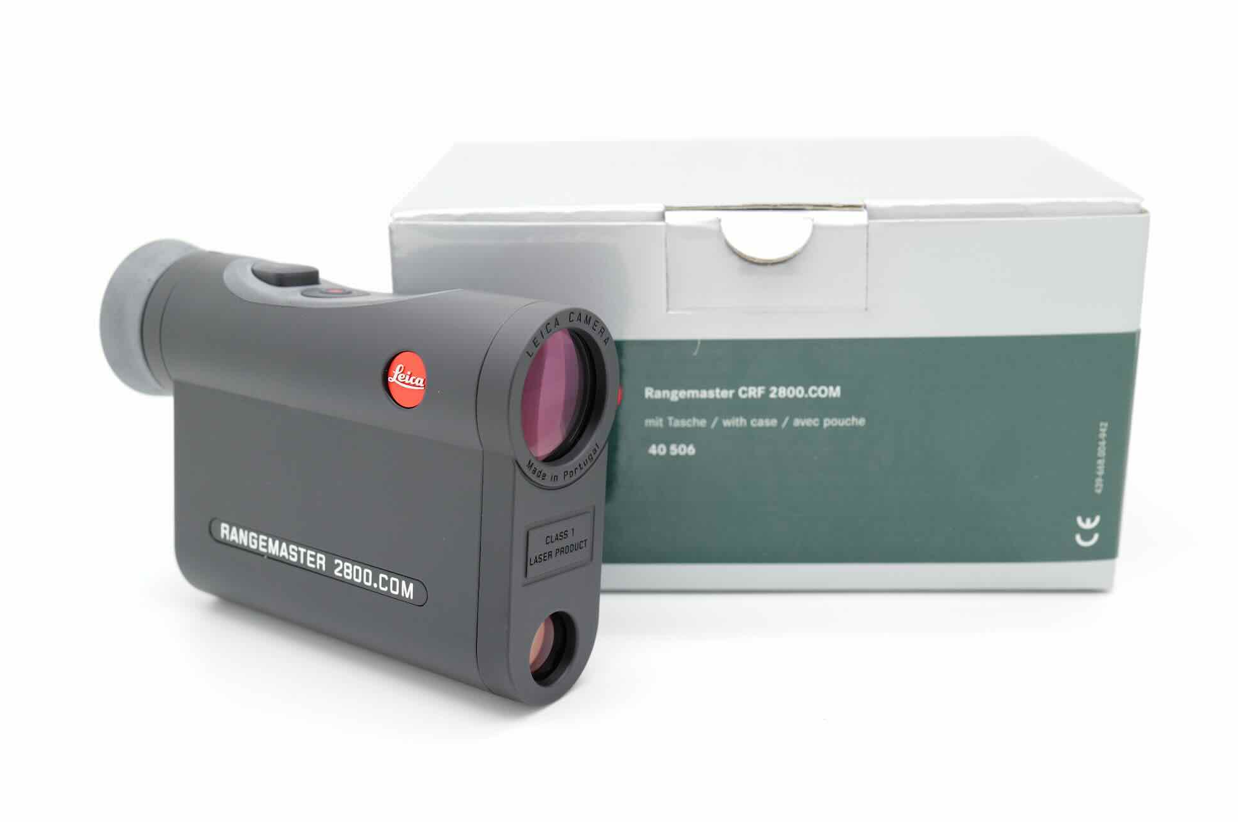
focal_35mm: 44
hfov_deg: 44.6
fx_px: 1511
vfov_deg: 30.4
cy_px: 405
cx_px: 621
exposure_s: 1/60
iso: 800
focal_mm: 43
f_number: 9
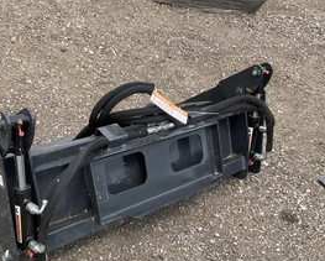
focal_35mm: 43
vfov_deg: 34.8
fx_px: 414
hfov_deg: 42.5
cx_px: 120
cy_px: 163
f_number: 1.8
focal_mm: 3
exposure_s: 1/842
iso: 25
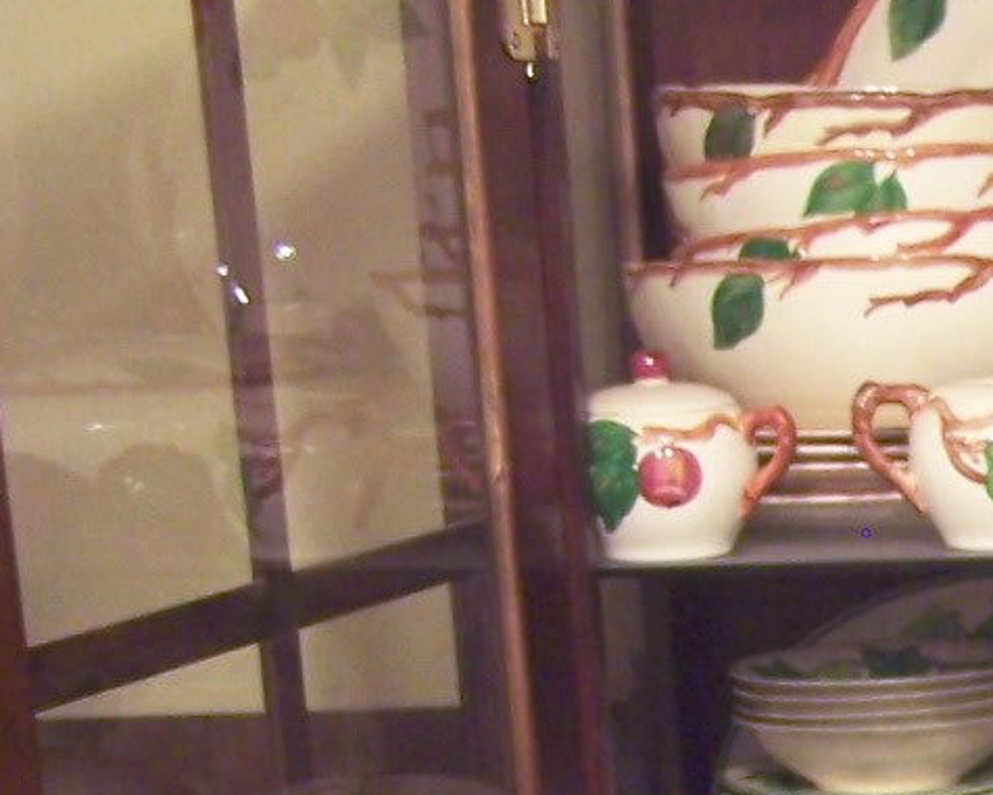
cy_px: 1100
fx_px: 3792
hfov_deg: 13.5
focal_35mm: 129
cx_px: 1725
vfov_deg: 11.6
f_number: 2.8
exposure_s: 1/8
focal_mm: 6.3
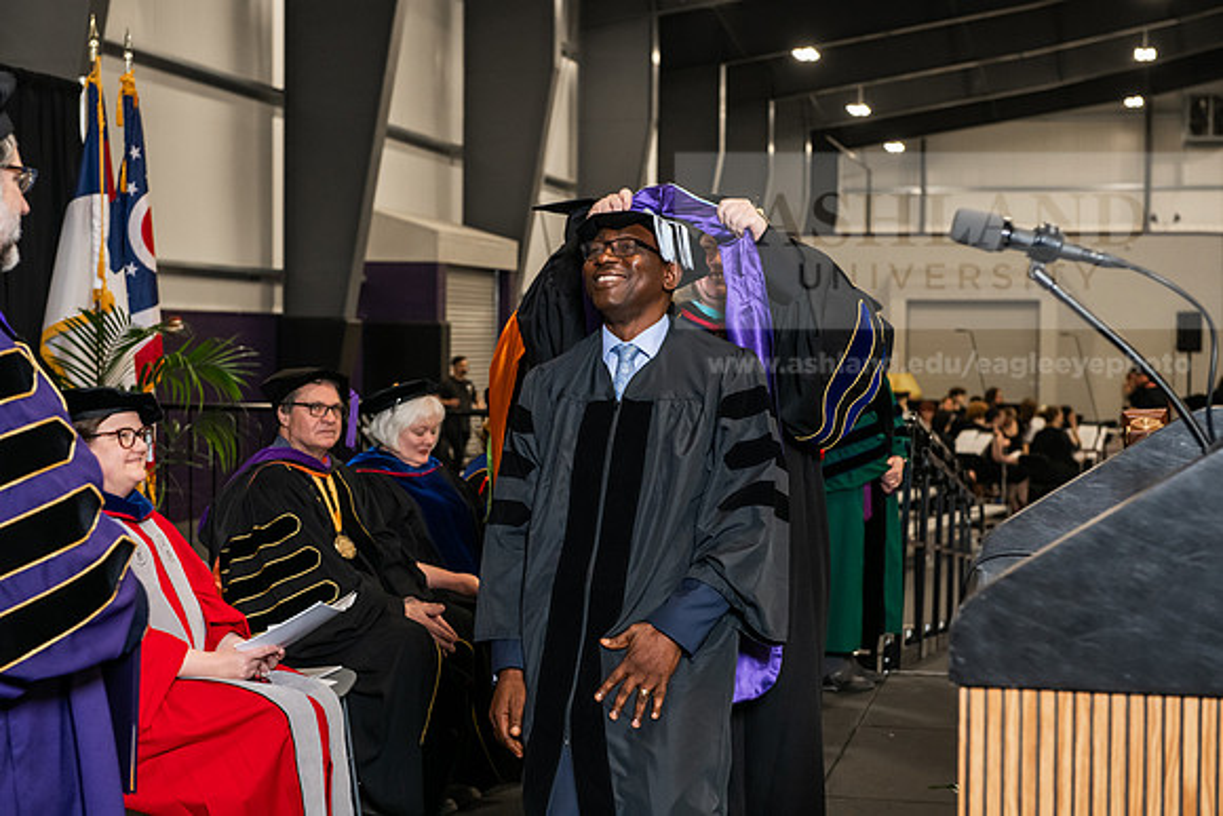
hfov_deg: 30.5
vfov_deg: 20.6
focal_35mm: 66
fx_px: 2243
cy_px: 408
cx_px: 612
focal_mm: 66
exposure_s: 1/200
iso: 2000
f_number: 5
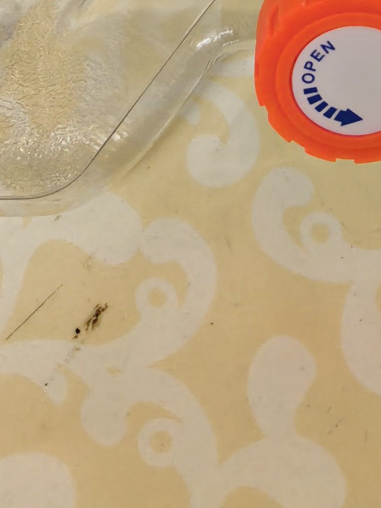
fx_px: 1923
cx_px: 380
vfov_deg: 12.0
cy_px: -736
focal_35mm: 131
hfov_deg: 11.2
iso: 200
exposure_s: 1/50
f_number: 2
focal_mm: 6.98
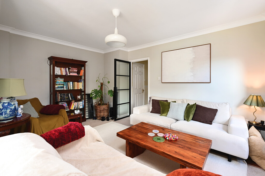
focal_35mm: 16
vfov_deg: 75.4
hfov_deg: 98.6
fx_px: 114
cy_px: 88
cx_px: 132
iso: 400
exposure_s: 1/6
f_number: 7.1
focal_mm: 15.5
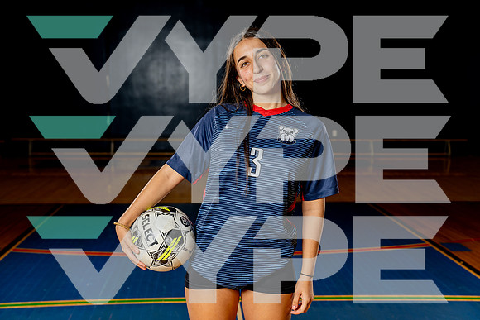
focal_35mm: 51
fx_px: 676
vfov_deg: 26.7
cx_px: 240
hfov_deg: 39.1
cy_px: 160
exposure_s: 1/250
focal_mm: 50
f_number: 4
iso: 200
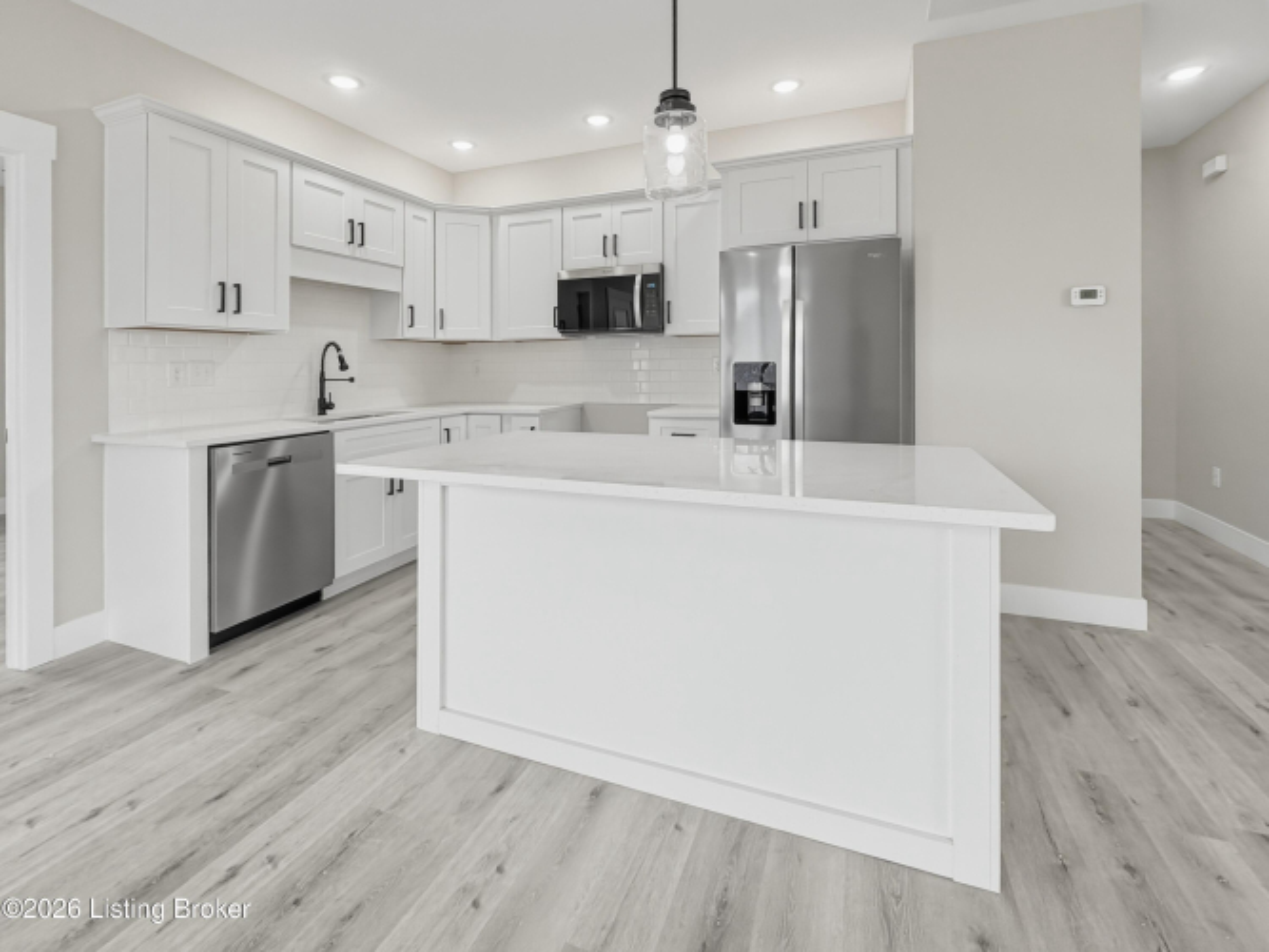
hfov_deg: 102.1
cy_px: 476
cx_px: 634
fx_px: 513
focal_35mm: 14
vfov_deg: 85.7
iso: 100
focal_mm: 2.2
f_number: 2.2
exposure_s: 1/120
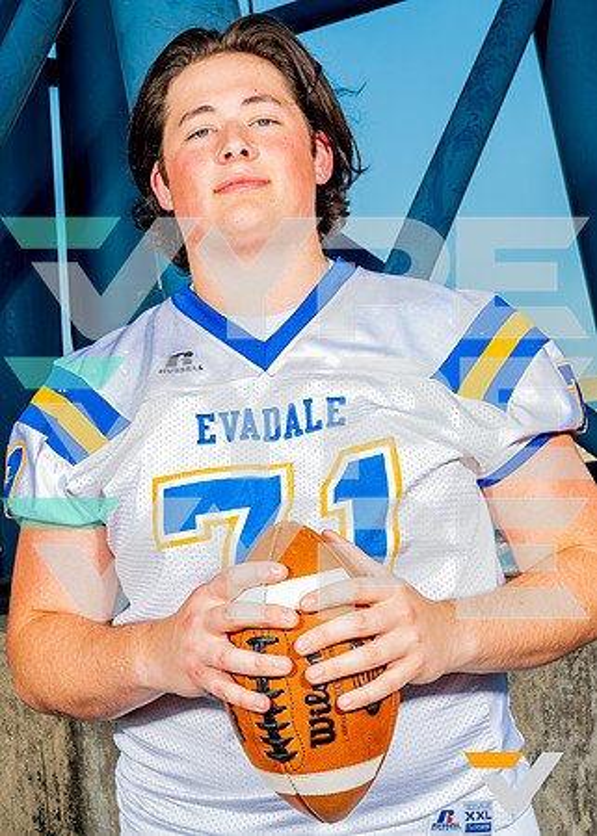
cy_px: 417
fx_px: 1373
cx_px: 296
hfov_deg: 24.5
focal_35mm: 58
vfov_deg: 33.9
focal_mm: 39
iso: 125
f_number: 11
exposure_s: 1/125
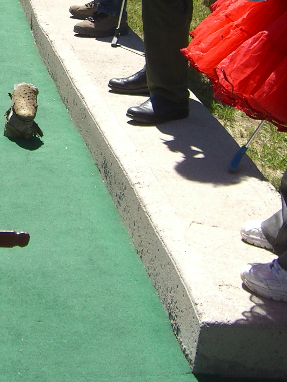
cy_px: 54
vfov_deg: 19.9
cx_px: -68
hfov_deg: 14.7
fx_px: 1072
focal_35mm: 97
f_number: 2.8
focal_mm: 7.9
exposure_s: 1/1000
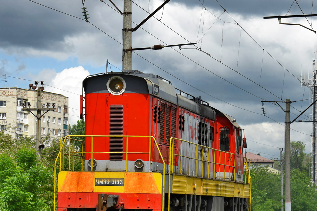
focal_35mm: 111
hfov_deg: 18.4
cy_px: 133
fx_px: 977
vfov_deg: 12.3
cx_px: 141
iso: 200
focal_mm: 50
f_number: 6.3
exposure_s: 1/1000
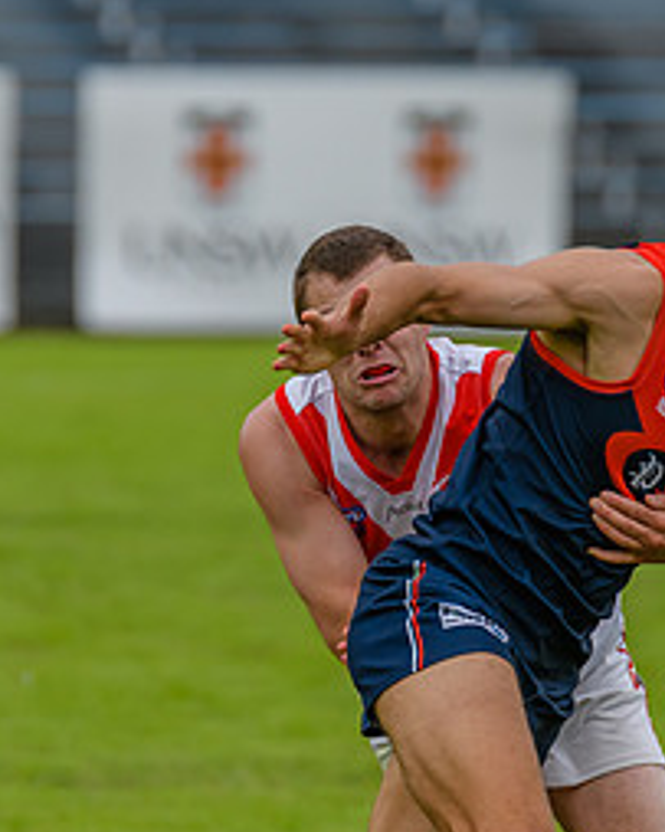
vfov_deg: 1.6
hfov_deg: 1.3
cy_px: 550
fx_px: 29220
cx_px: 386
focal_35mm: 1187
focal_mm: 420
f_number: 6.3
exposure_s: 1/2500
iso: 800
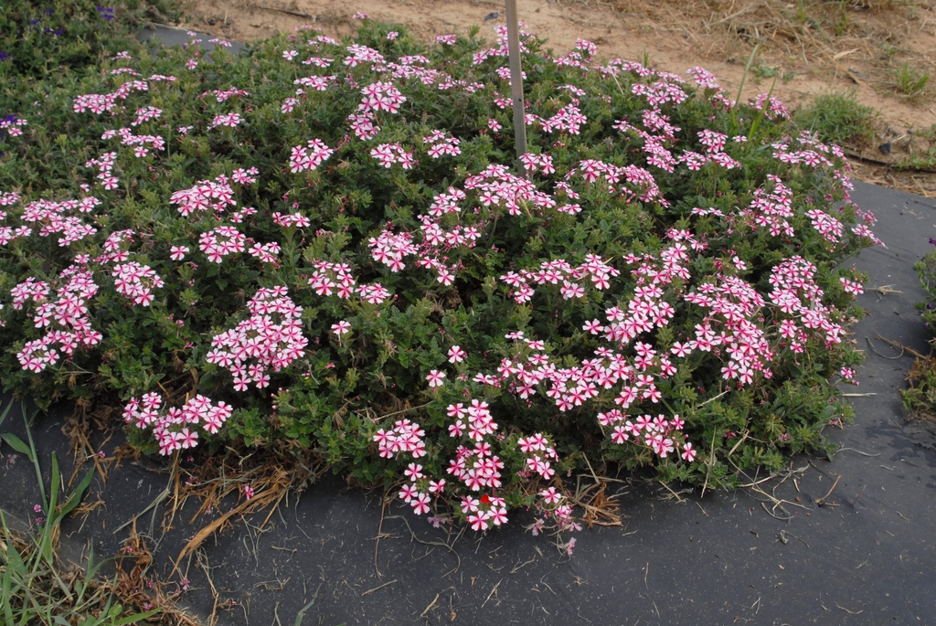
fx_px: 1093
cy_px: 313
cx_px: 468
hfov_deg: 46.4
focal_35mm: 42
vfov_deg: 32.0
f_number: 10
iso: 400
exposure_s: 1/350
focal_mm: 28
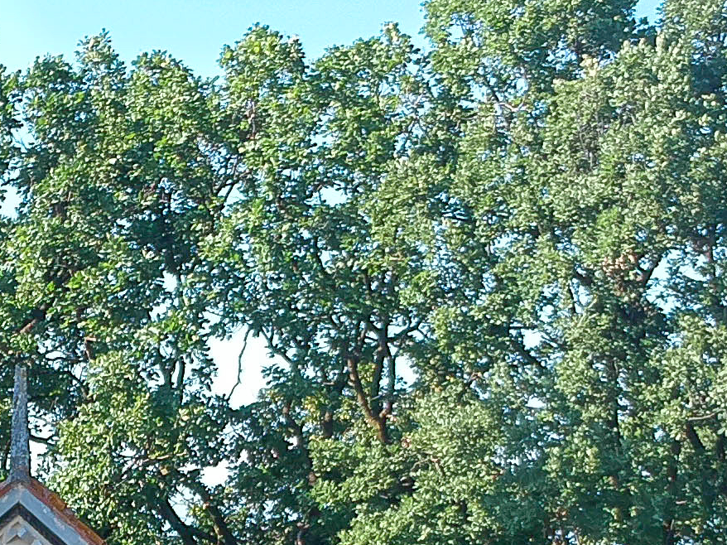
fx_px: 2373
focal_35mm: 113
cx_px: 153
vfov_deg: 12.5
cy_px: 787
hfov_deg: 17.3
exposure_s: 1/400
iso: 100
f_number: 2.6
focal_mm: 4.49
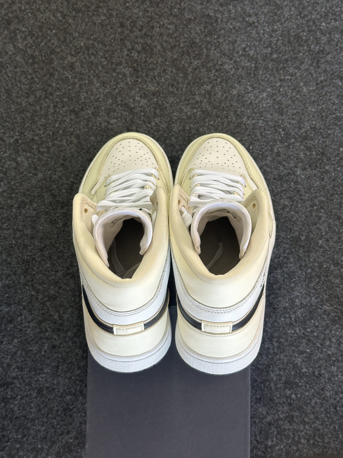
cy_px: 229
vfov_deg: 39.7
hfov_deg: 30.3
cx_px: 172
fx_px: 634
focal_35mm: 48
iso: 100
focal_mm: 6.86
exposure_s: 1/50
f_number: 1.78
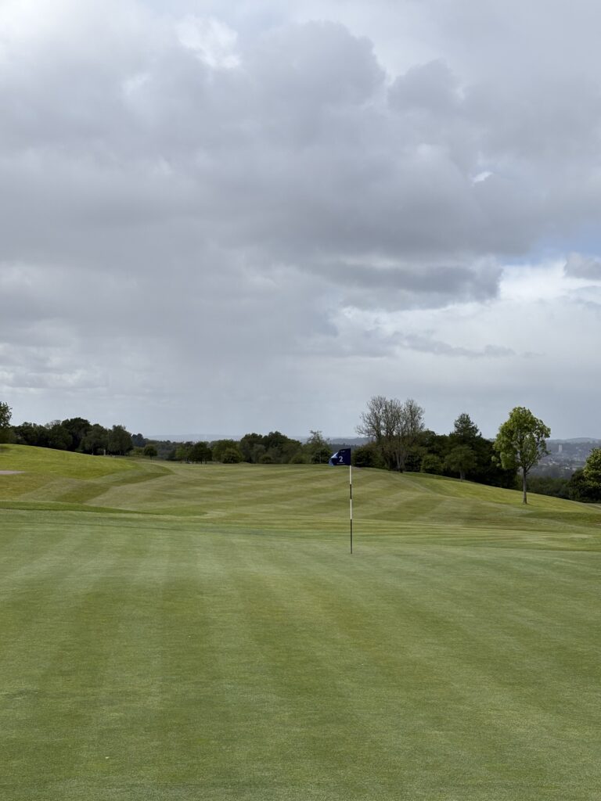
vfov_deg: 36.8
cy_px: 400
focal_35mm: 52
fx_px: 1204
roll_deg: -1.1
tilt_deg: +2.7
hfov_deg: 28.0
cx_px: 300
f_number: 1.6
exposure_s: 1/4065
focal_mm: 5.96
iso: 32
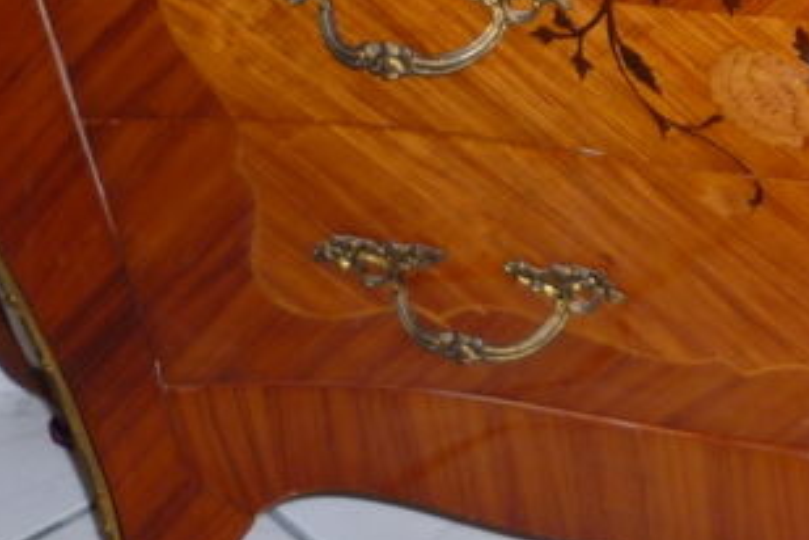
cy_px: -118
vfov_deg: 12.1
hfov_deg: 17.4
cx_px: 1037
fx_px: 2494
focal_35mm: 111
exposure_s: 1/30
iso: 100
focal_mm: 5.5
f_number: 2.8
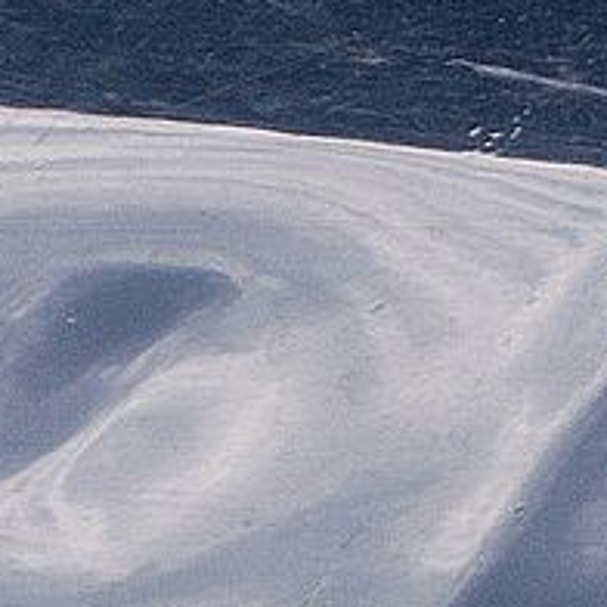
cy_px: 234
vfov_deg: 1.0
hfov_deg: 1.0
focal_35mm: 1793
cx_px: 2697
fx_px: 35571
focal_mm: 130
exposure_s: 1/125
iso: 200
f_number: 9
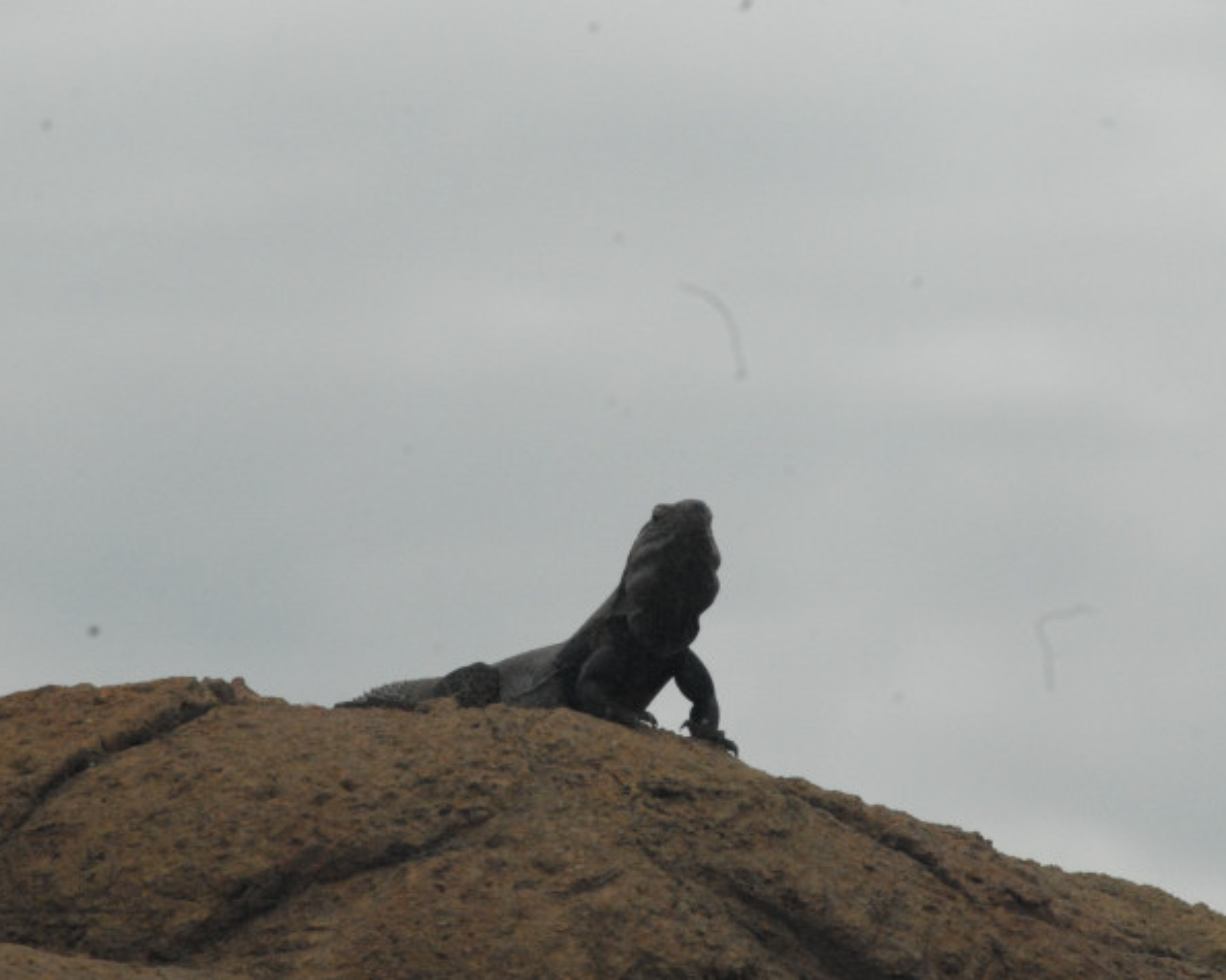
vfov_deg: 2.7
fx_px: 20679
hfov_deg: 3.4
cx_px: 650
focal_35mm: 570
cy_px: 463
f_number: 18
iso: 1600
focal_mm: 300
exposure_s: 1/1250
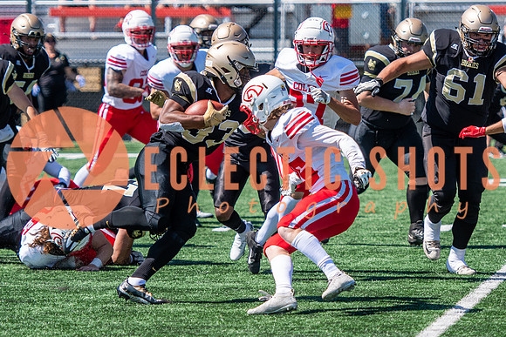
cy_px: 156
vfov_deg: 4.1
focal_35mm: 334
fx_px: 4695
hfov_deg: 6.2
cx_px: 296
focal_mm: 135
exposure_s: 1/2500
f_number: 2.8
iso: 160
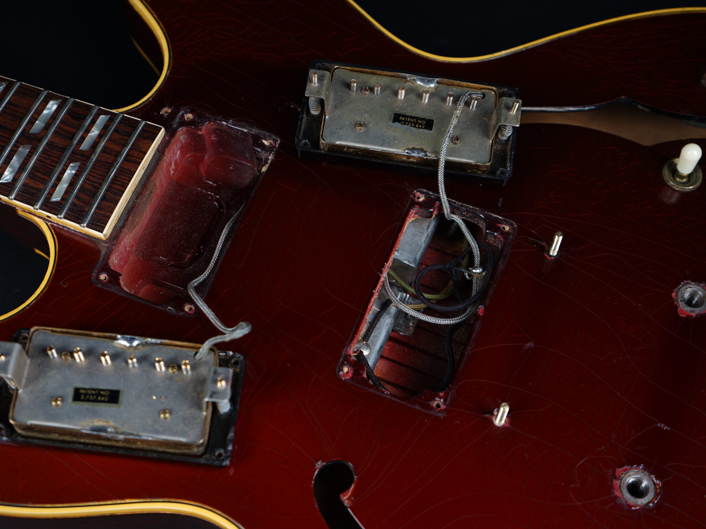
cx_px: 327
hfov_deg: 36.8
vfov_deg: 28.0
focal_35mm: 52
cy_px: 265
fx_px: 1061
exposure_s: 1/125
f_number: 5.6
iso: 64
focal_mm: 48
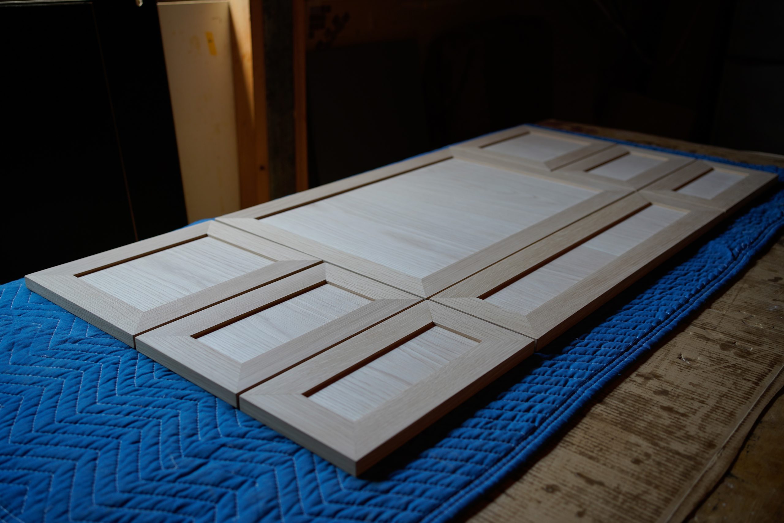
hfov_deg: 54.4
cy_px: 262
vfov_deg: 37.9
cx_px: 392
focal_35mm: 35
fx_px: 762
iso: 100
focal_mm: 35
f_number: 3.2
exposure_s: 1/40
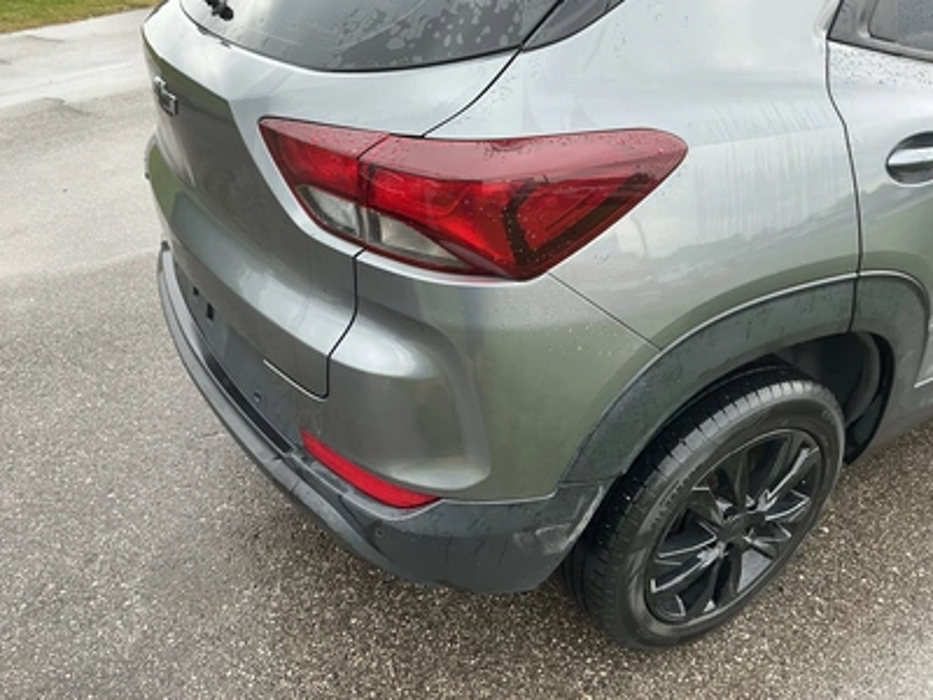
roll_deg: +0.6
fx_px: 755
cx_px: 466
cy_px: 350
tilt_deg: -28.2
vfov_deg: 49.7
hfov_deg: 63.4
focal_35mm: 28
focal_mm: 3
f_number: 1.8
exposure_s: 1/122
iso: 25
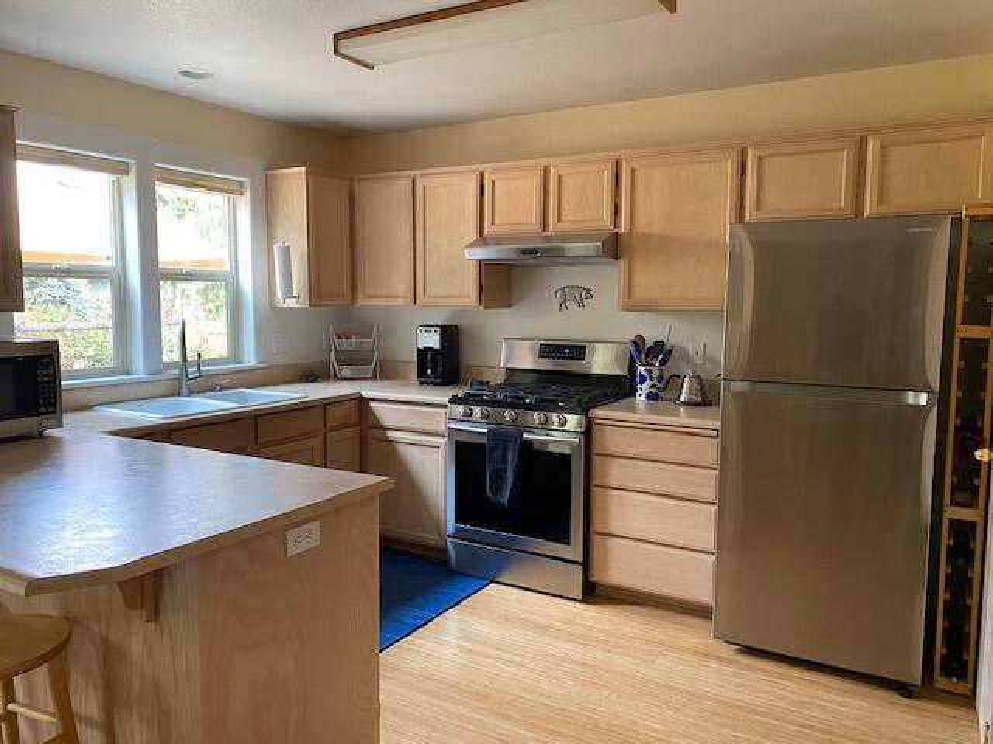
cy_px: 372
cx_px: 496
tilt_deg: -6.3
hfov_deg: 67.3
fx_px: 746
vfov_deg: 53.1
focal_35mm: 26
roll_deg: +0.2
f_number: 1.8
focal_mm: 4.25
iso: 125
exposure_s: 1/71
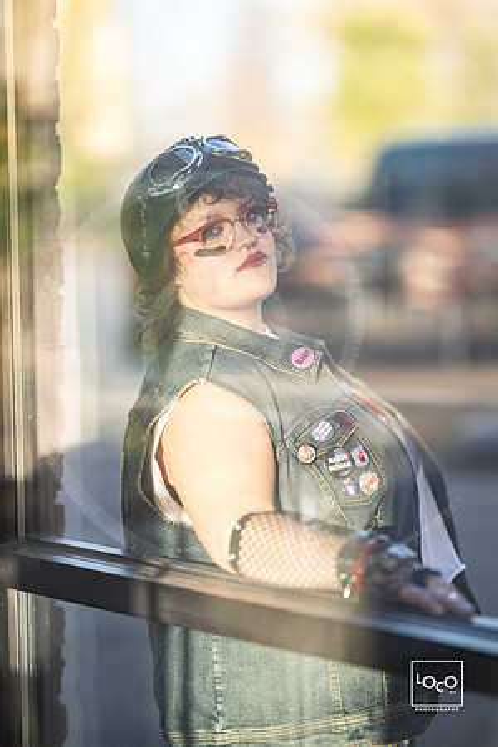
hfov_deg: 16.1
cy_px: 374
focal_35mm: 85
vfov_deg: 23.9
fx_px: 1764
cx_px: 249
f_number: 1.2
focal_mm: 85
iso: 125
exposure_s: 1/640
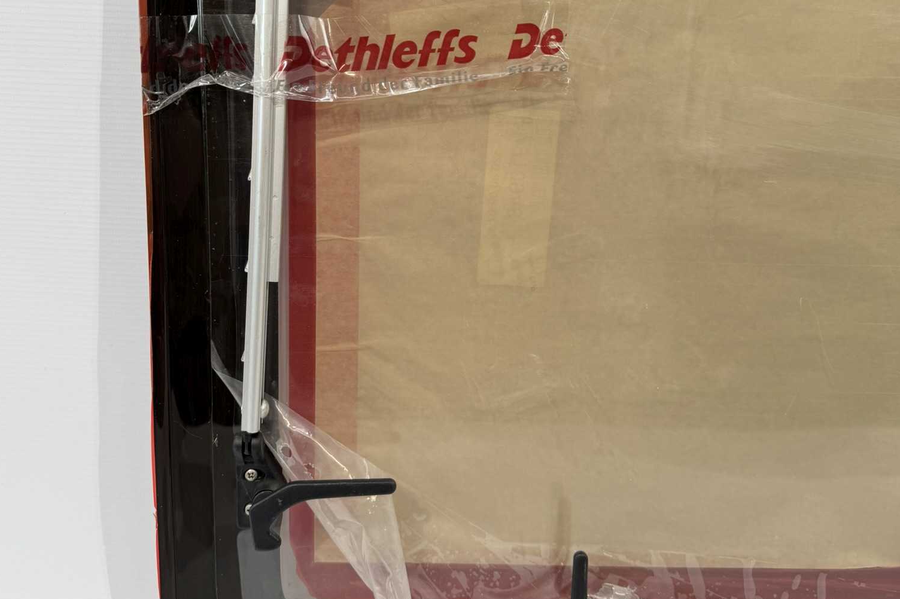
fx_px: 850
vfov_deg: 38.5
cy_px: 206
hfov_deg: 55.8
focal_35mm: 34
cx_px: 446
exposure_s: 1/121
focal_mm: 6.76
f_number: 1.78
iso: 64
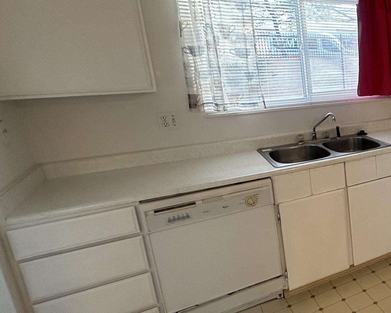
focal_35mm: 30
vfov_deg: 48.5
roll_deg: +1.3
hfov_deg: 46.5
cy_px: 148
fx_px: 347
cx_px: 411
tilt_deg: -14.8
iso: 200
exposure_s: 1/120
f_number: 2.2
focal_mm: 2.22
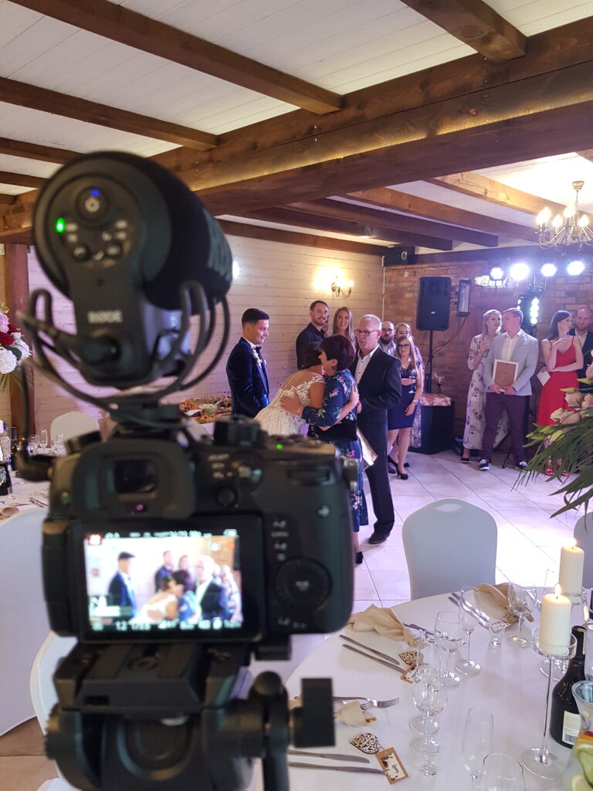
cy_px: 396
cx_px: 296
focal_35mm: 26
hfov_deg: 53.1
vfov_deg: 67.3
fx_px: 594
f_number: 1.7
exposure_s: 1/50
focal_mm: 4.3
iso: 200
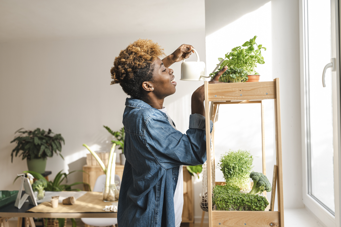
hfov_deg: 51.9
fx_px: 350
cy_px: 114
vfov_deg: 35.9
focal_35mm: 37
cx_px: 170
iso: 400
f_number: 3.2
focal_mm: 37
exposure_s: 1/640
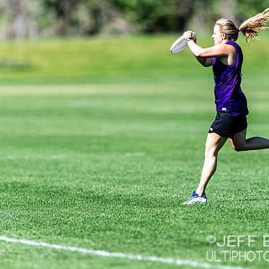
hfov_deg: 2.3
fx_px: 6761
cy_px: 134
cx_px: 160
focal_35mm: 769
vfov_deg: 2.3
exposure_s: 1/2500
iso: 160
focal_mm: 400
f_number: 2.8
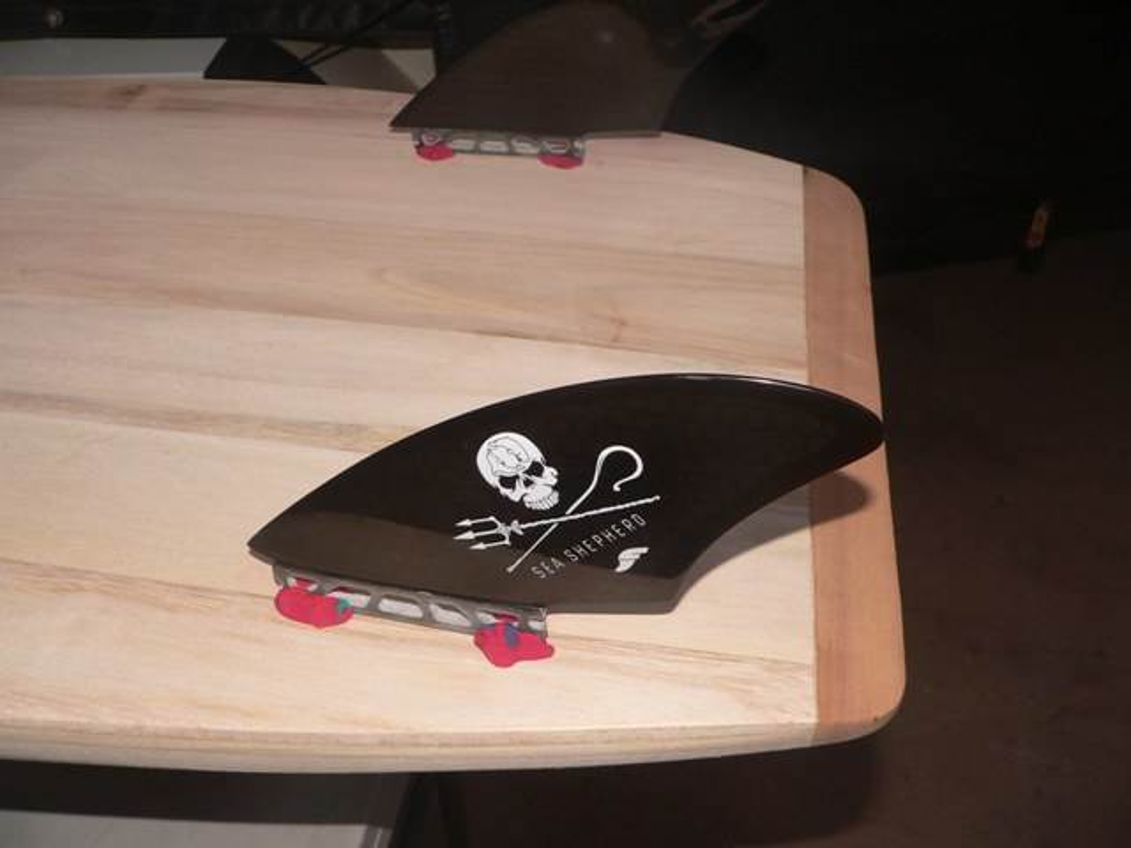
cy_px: 424
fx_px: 1176
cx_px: 566
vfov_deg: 39.7
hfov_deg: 51.4
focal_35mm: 36
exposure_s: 1/80
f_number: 2.8
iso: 100
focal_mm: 6
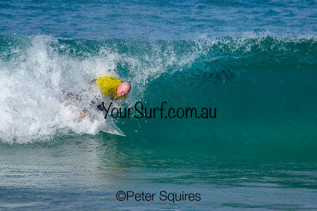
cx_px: 156
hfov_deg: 1.9
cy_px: 66
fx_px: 9674
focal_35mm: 1098
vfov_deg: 1.3
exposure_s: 1/2000
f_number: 6.3
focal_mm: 800
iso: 320
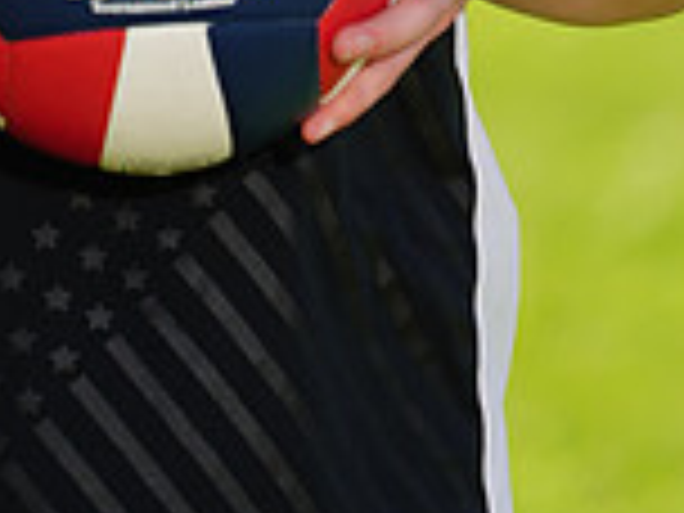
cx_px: -2
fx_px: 25312
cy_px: -706
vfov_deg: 1.2
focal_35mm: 1281
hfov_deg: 1.5
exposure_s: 1/200
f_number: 6.3
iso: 64
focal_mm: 348
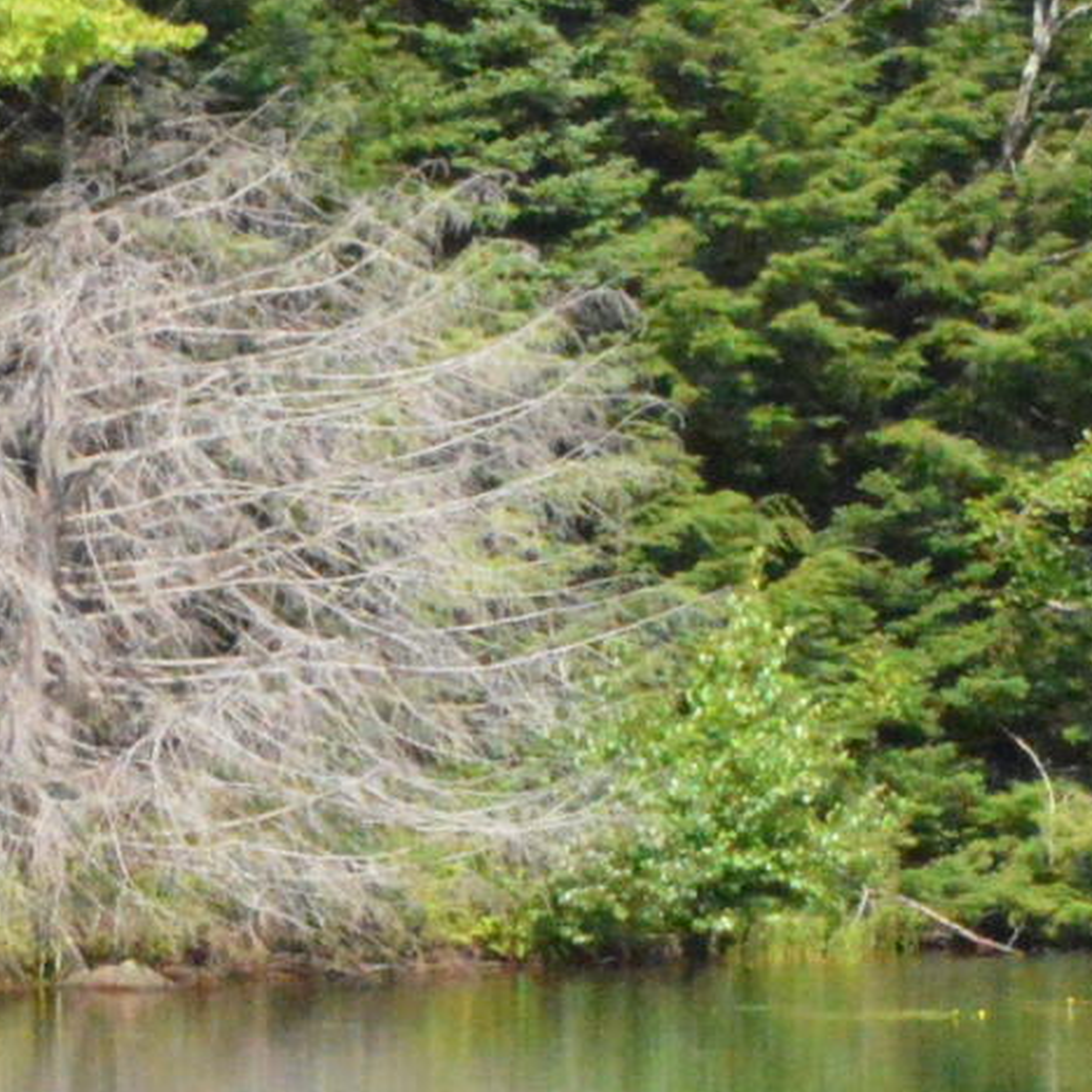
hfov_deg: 3.9
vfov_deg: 3.9
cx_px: -323
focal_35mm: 450
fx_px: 16051
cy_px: 1293
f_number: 18
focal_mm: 55
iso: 6400
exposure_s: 1/1250
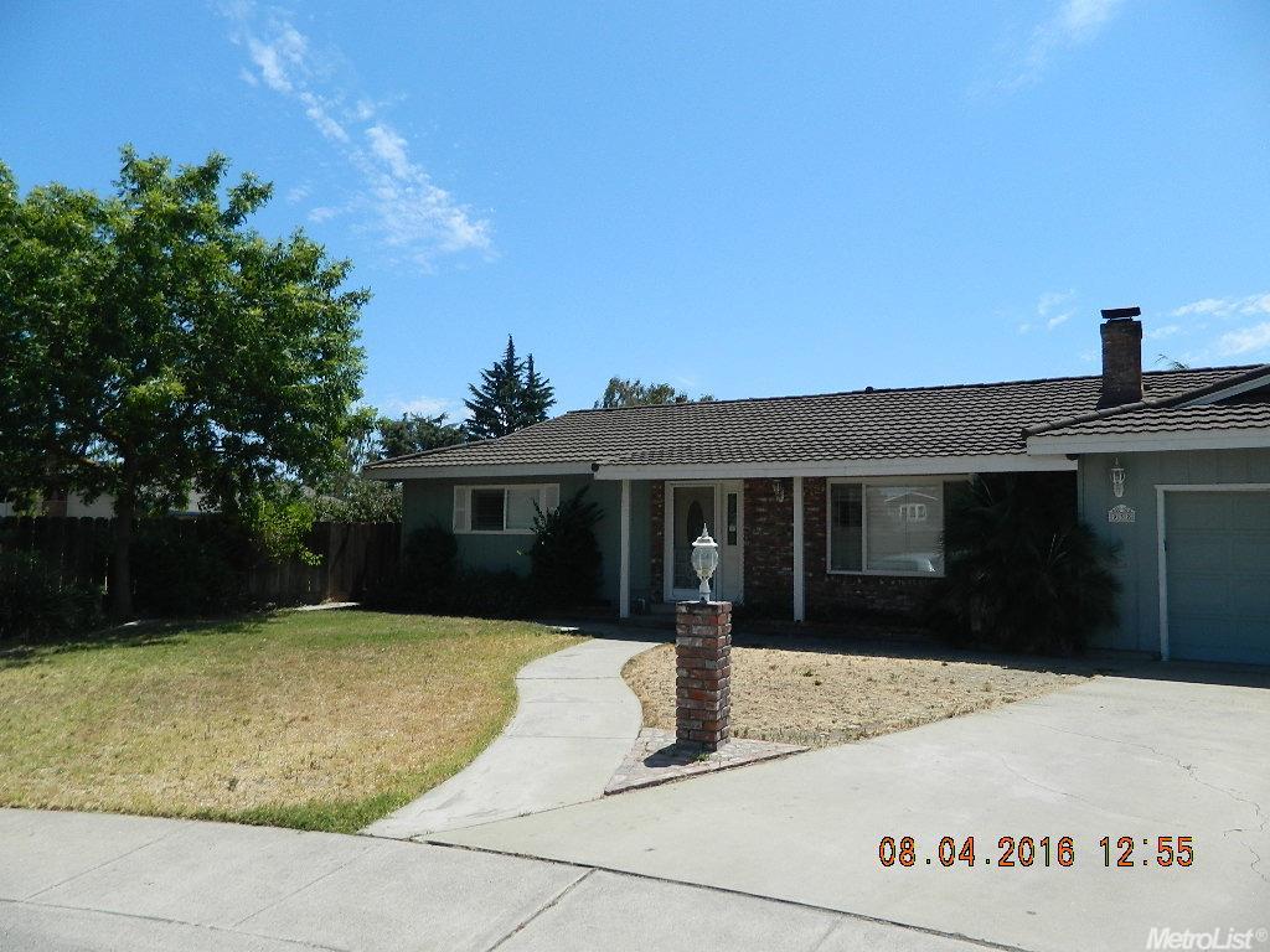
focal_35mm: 25
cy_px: 476
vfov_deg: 54.9
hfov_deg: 69.4
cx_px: 635
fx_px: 917
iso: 80
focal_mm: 4.5
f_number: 8.7
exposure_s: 1/200
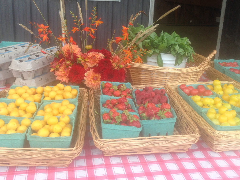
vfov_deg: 42.9
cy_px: 90
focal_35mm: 33
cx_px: 120
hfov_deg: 55.4
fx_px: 229
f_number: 2.4
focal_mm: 4.12
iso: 50
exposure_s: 1/162
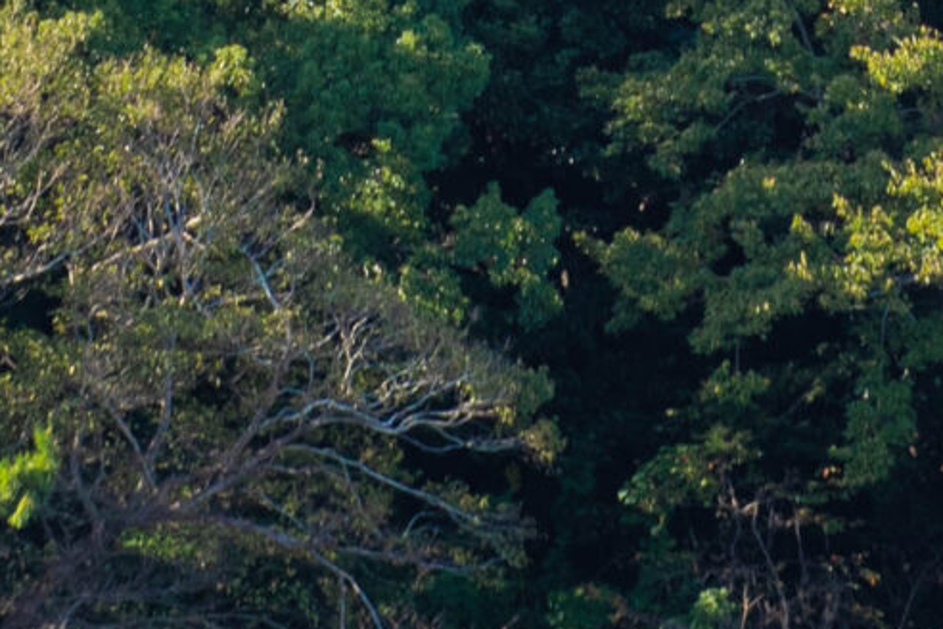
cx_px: 795
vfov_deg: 3.7
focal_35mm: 364
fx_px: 9534
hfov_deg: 5.7
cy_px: -870
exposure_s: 1/160
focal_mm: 70
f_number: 7.1
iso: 100
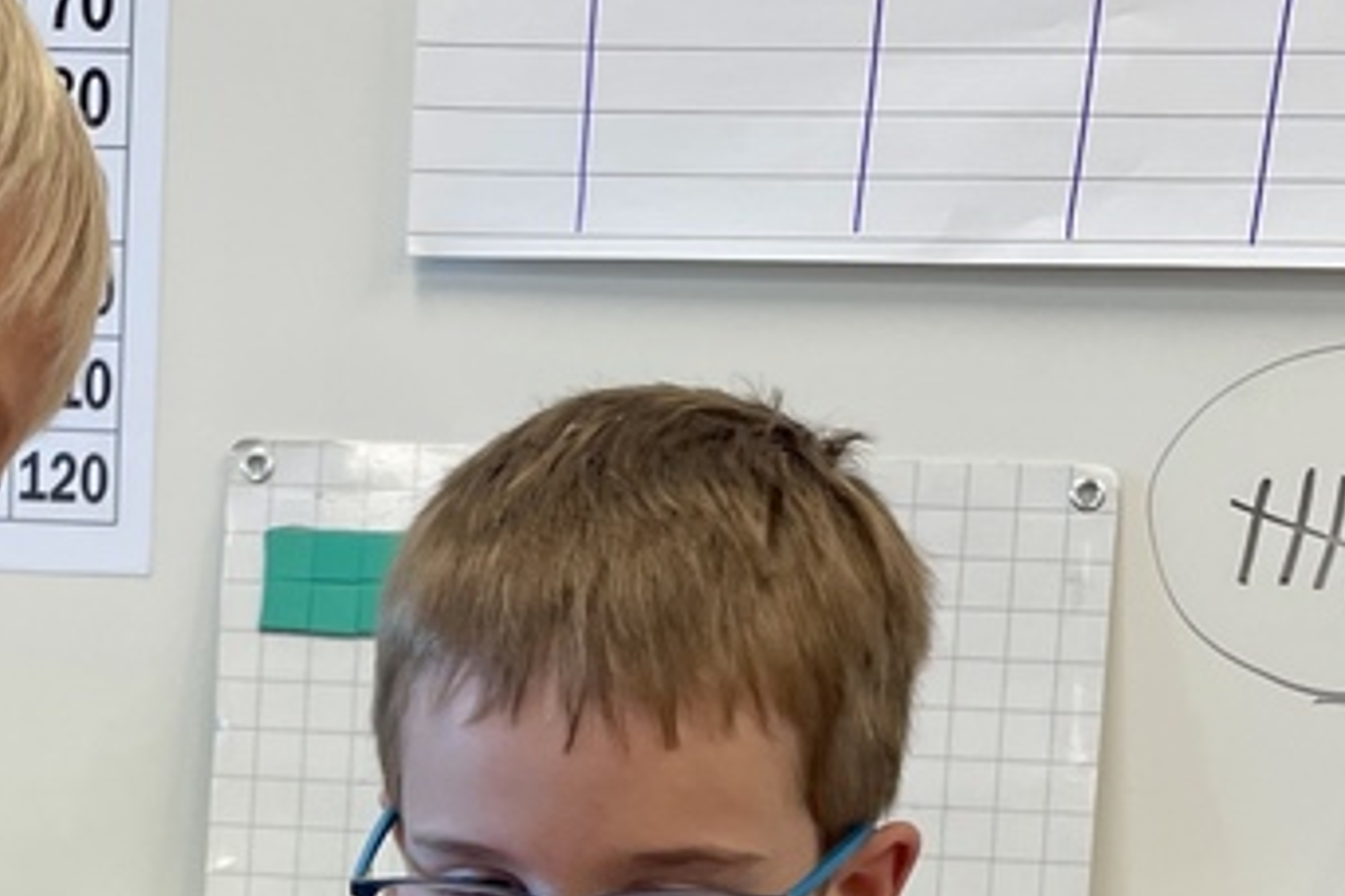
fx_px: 3026
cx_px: 287
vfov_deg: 15.9
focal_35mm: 81
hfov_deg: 24.7
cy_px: 1218
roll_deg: -2.0
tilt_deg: -9.4
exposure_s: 1/120
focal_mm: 4.2
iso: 80
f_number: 1.6
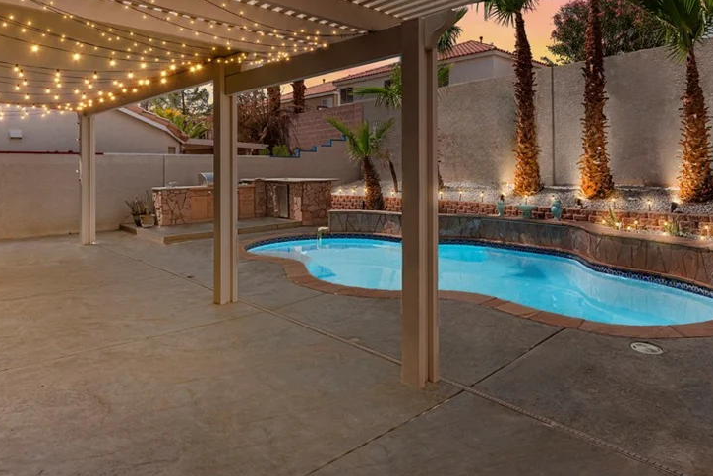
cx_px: 428
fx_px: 475
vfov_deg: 52.4
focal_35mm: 24
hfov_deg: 72.9
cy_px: 168
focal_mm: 17
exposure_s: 1/640
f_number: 8
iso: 400
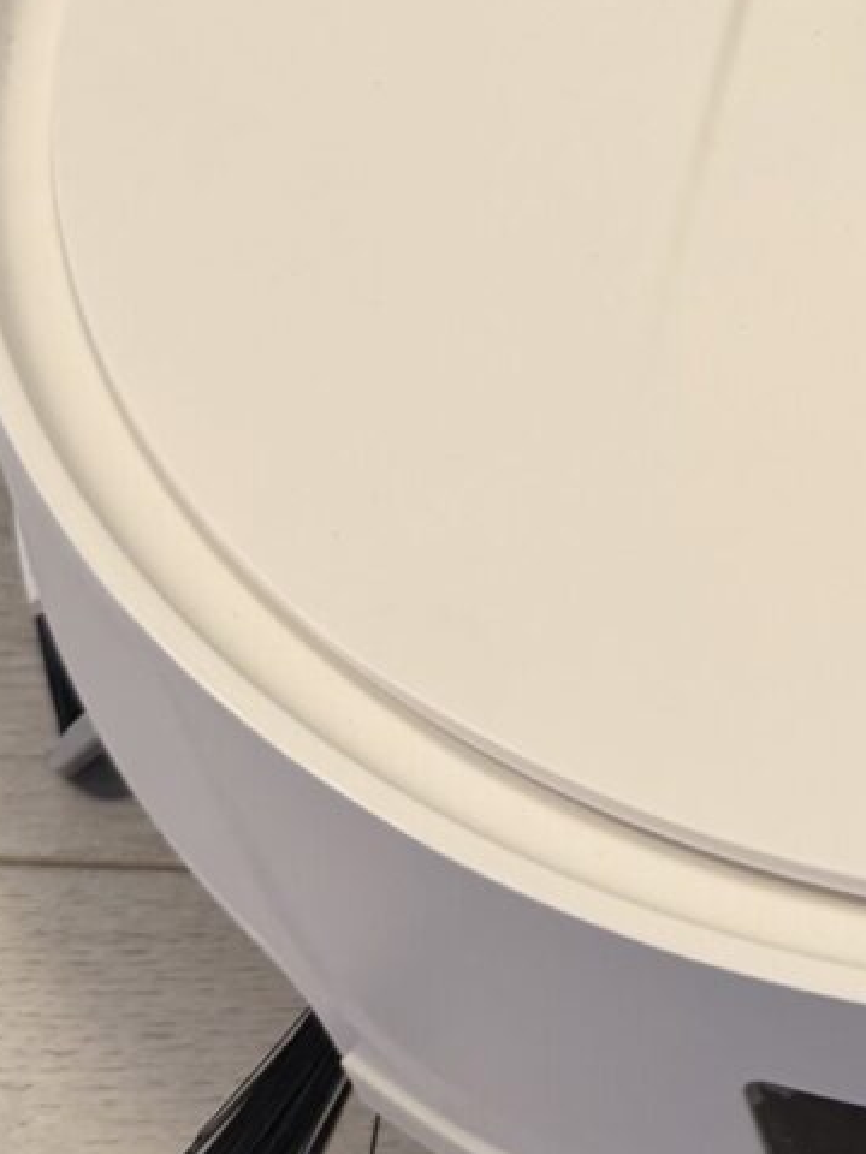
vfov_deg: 22.7
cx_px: 1157
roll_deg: -1.7
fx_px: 2669
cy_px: -185
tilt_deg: -39.1
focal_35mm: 80
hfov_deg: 17.2
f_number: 1.78
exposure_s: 1/50
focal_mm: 6.76
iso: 200
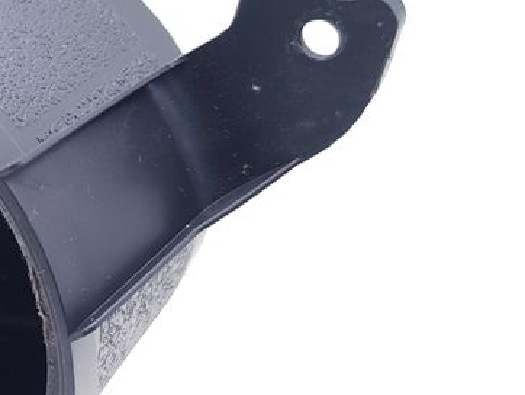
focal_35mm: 106
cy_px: 219
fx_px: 1609
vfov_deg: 14.0
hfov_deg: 16.6
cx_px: -303
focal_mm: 6.19
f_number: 1.65
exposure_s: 1/100
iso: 125
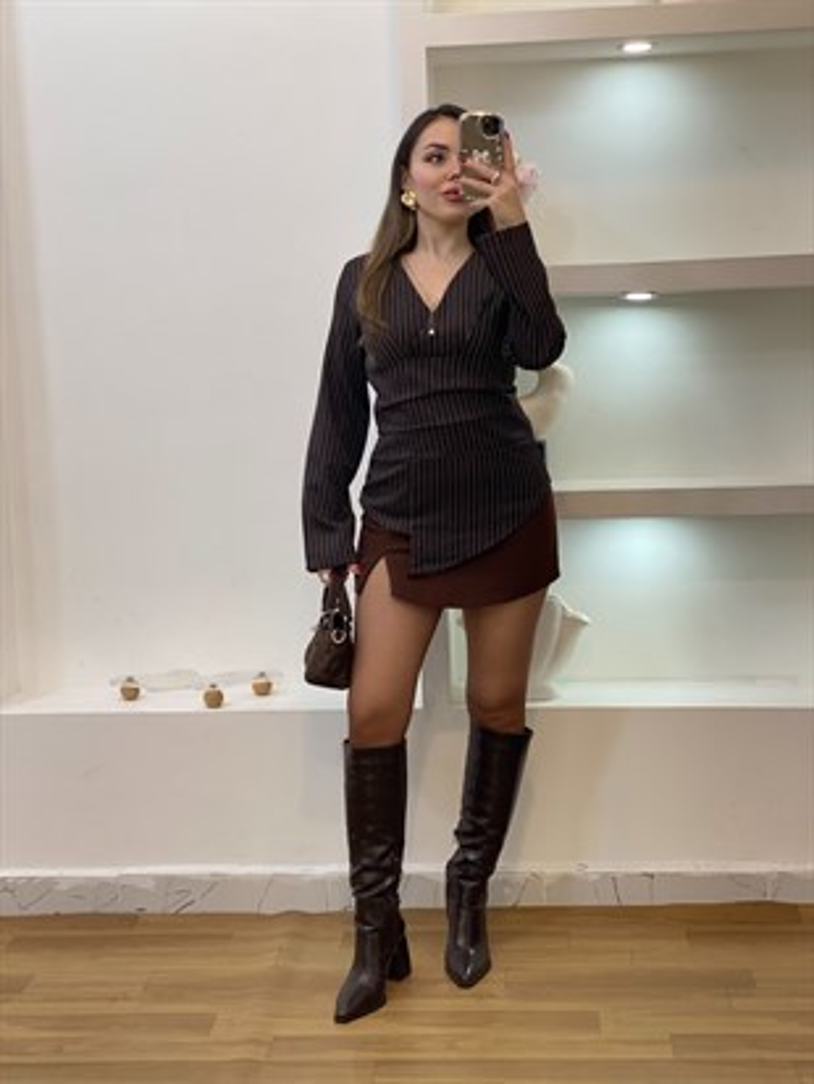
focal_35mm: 52
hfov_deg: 28.0
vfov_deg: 36.8
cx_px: 407
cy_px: 542
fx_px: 1630
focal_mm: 6
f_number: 2
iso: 80
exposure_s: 1/100
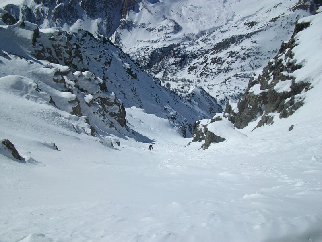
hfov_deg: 56.8
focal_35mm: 32
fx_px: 298
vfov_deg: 44.2
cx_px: 161
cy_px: 121
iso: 64
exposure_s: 1/1280
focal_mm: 5.7
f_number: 5.5
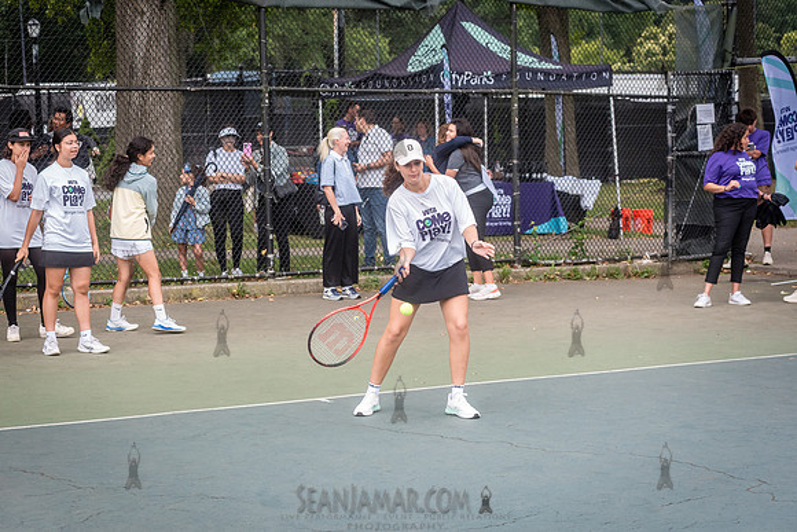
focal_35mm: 82
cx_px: 398
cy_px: 266
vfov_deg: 16.7
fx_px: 1817
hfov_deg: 24.7
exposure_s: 1/1250
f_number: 6.3
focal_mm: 80
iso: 1250
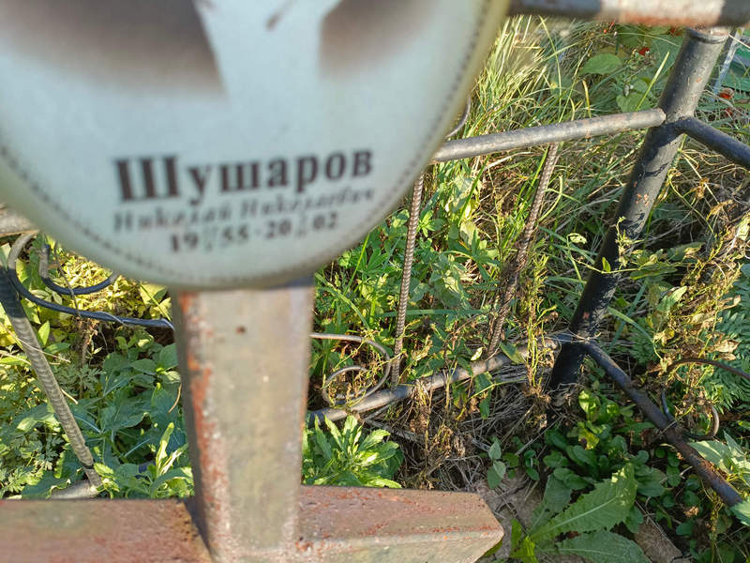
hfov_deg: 69.4
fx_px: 542
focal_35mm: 25
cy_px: 282
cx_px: 375
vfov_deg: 54.9
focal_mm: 4.76
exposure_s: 1/188
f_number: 1.69
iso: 106
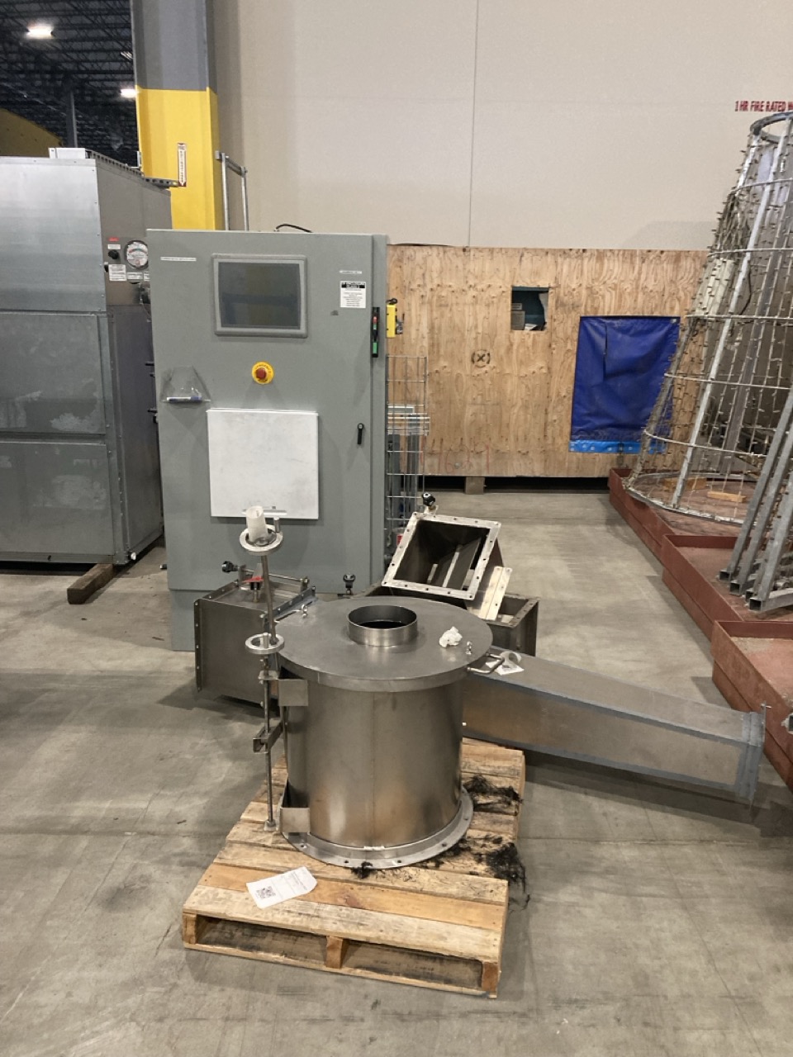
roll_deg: -2.6
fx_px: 855
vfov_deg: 63.4
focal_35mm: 28
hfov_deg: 49.7
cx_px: 396
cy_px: 528
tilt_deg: -12.4
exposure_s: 1/55
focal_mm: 3.99
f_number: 1.8
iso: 320
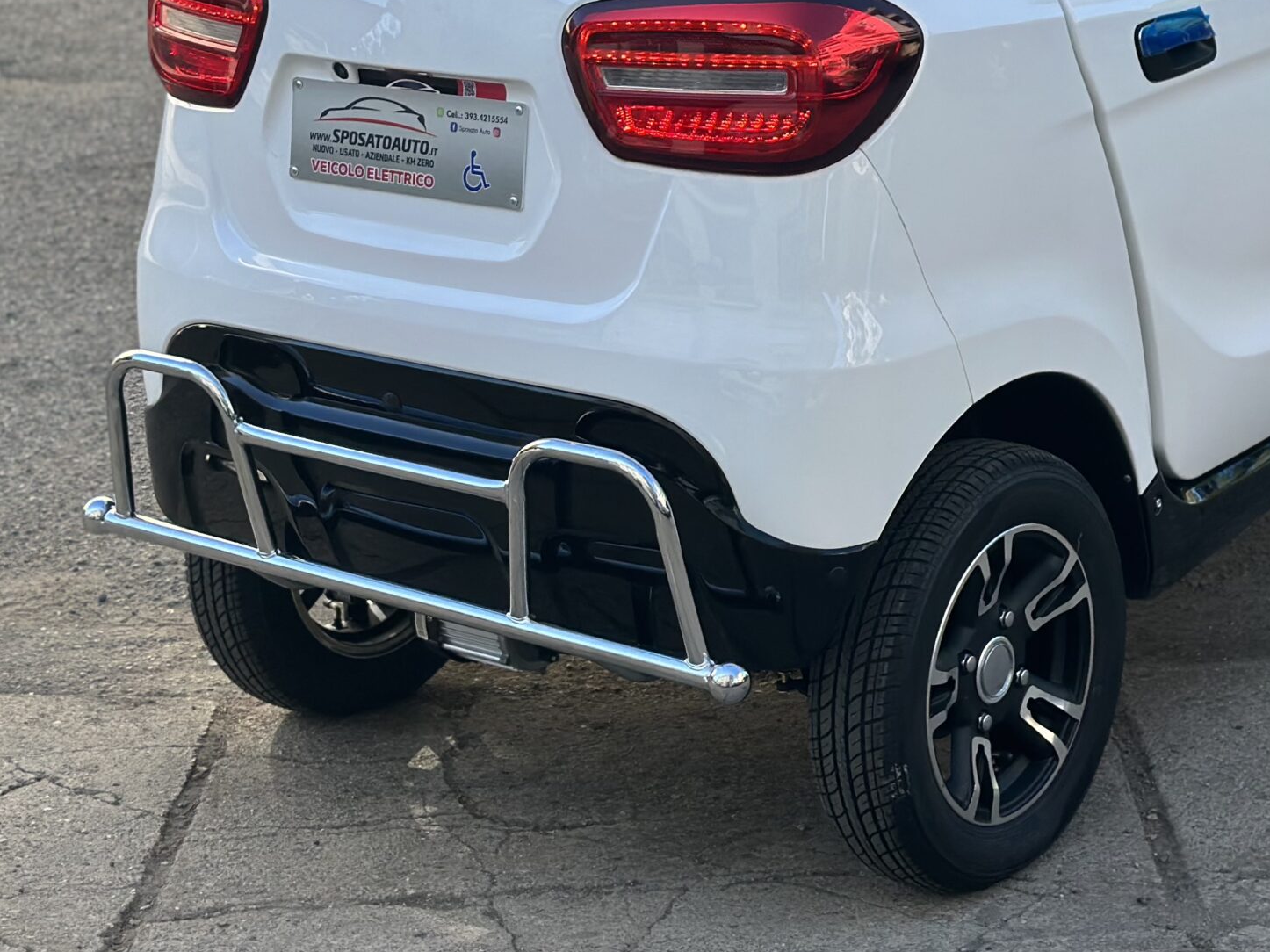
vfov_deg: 17.2
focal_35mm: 85
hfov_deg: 23.0
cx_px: 786
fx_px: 3118
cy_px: 213
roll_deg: +1.0
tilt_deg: -12.2
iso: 80
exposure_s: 1/1497
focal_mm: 6.86
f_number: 1.78
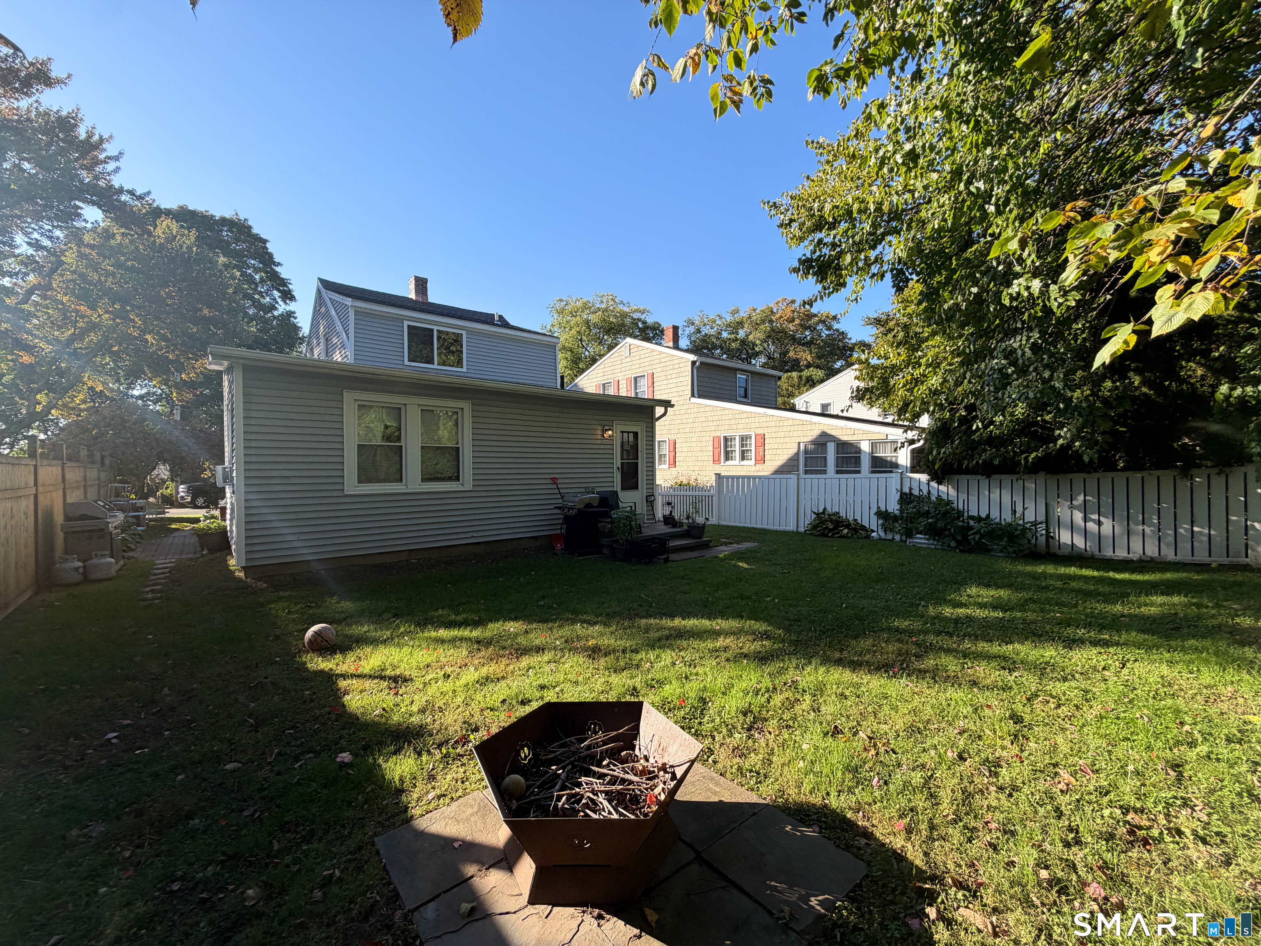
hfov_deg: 102.1
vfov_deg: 85.7
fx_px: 510
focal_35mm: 14
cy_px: 473
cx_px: 630
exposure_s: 1/530
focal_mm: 2.22
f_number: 2.2
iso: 40
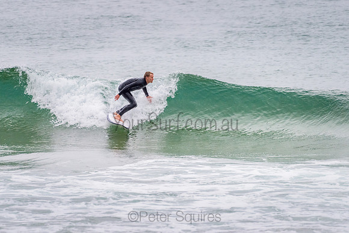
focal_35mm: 613
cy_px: 106
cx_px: 158
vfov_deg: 2.2
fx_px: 5947
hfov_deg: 3.4
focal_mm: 500
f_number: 5.6
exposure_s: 1/1000
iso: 900
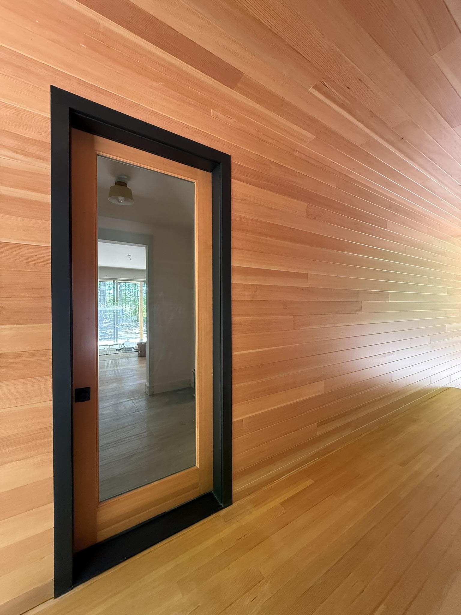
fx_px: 249
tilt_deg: +0.2
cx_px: 230
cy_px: 308
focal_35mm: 14
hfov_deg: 85.7
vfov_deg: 102.1
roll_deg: +0.2
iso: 320
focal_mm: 2.22
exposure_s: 1/99
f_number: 2.2
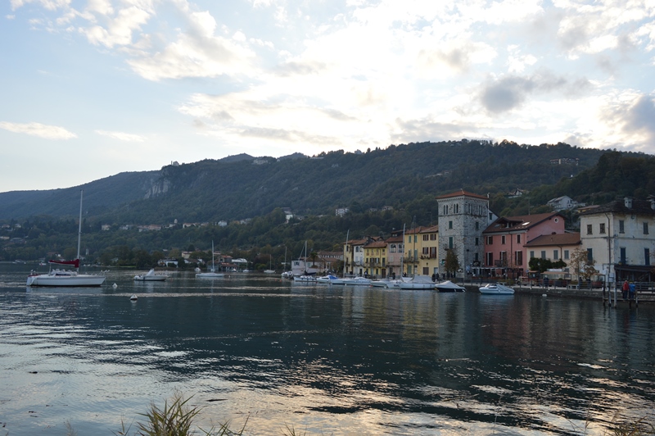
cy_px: 218
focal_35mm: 27
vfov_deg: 47.9
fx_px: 491
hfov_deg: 67.4
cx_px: 328
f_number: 6.3
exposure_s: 1/200
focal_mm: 18
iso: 100
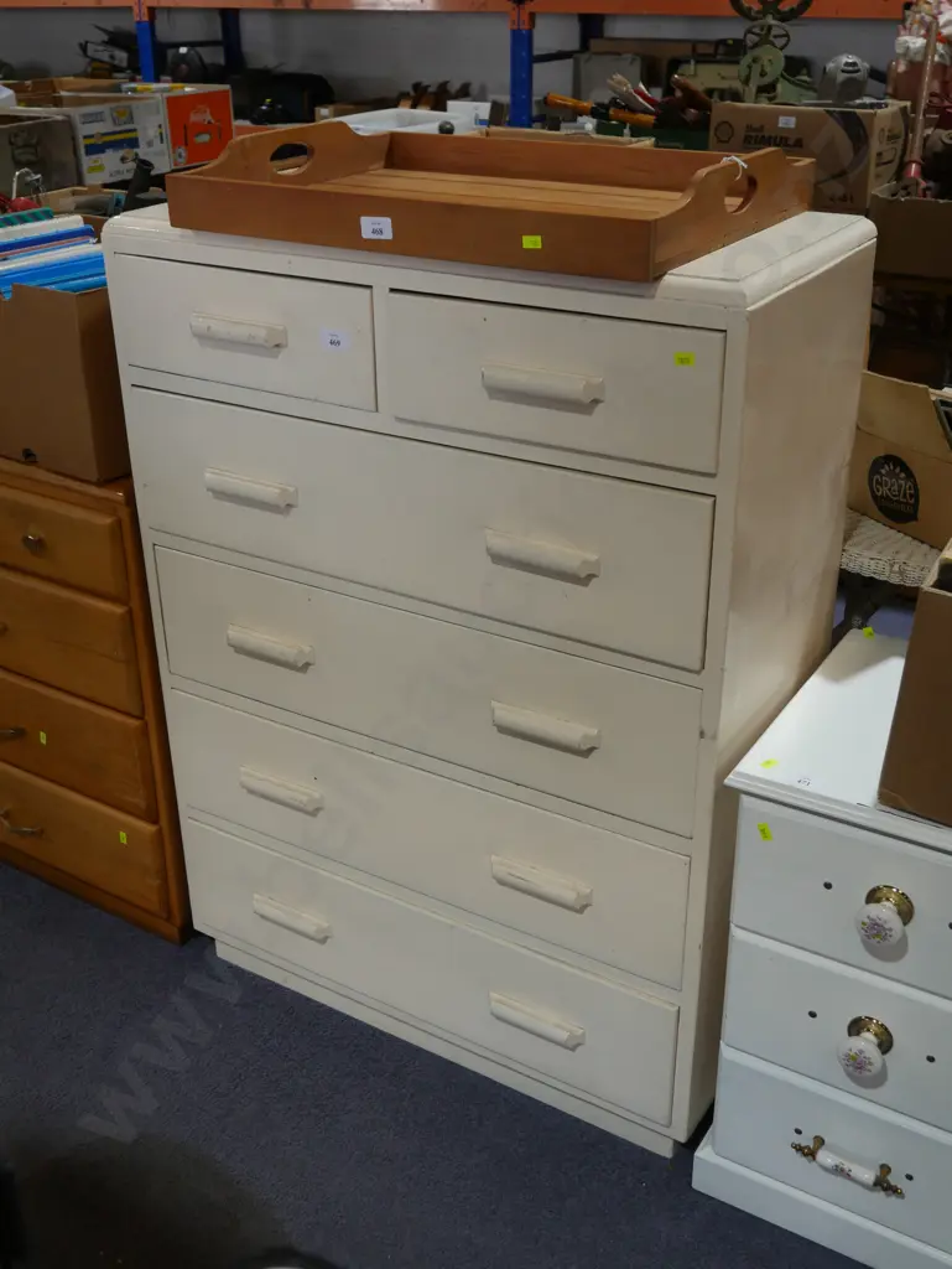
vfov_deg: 49.0
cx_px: 476
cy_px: 634
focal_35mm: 38
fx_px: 1392
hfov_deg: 37.8
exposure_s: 1/80
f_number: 4.1
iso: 200
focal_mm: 19
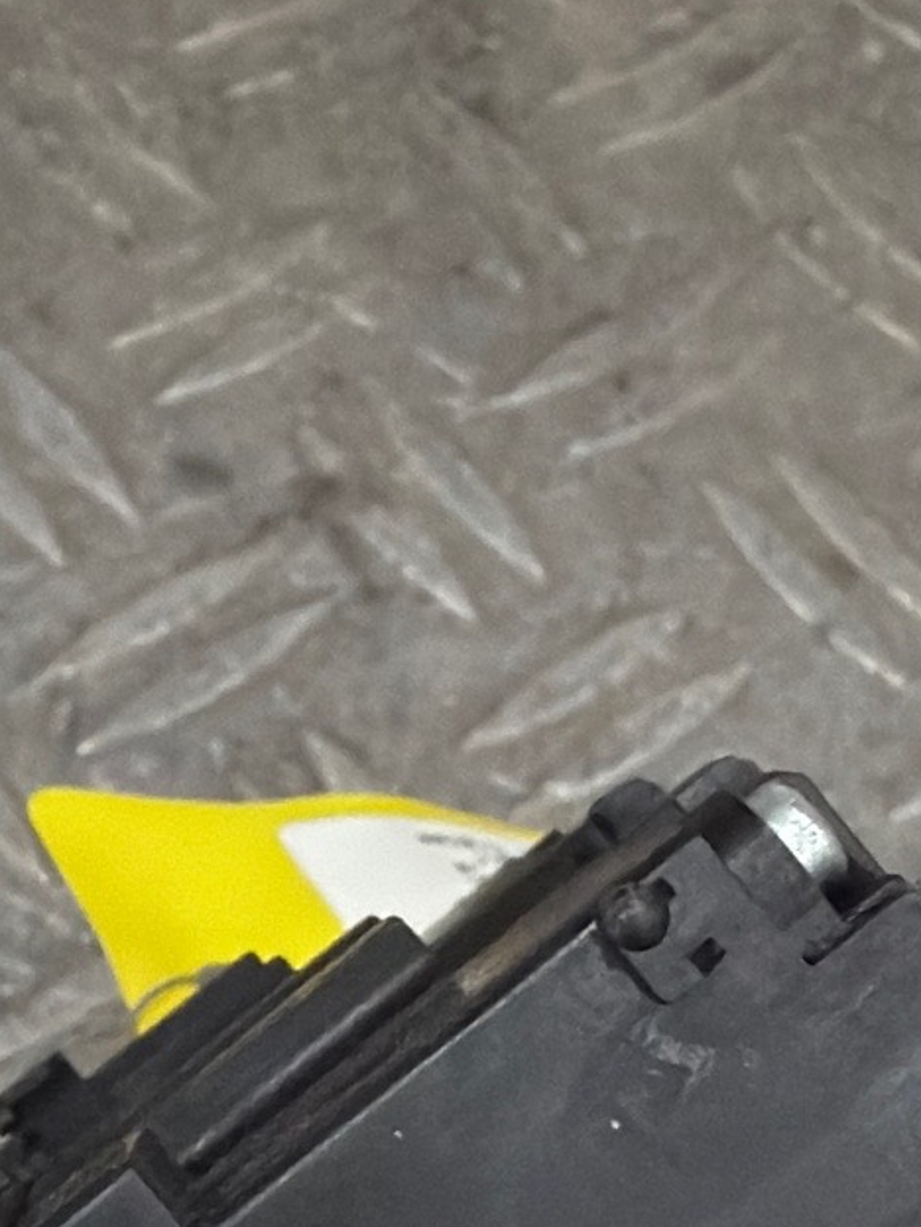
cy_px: 936
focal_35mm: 77
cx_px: 234
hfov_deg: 19.0
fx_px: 2729
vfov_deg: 25.0
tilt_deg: -61.4
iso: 400
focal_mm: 2.22
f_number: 2.2
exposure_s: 1/100
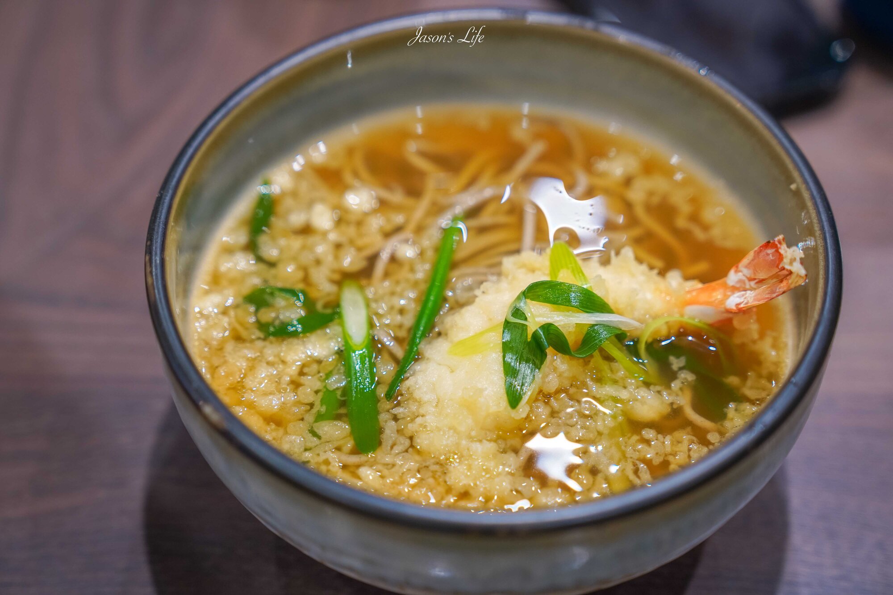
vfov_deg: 23.0
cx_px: 446
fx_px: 1463
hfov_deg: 33.9
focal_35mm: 59
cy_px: 298
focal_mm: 59
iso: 800
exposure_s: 1/60
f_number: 2.8
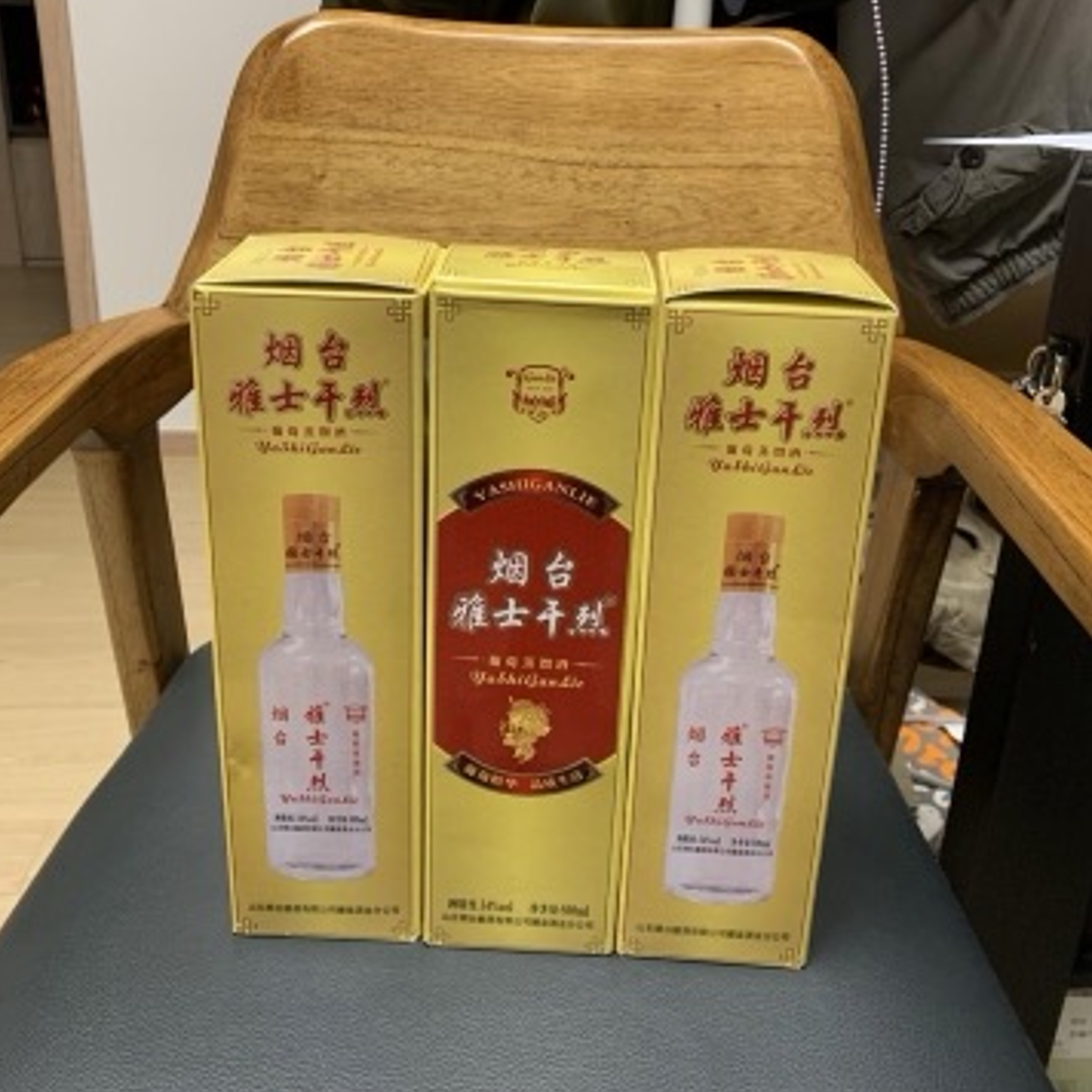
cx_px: 543
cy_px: 414
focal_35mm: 31
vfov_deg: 52.0
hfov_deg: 52.5
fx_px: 1106
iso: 200
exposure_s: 1/60
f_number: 1.8
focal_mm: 4.25
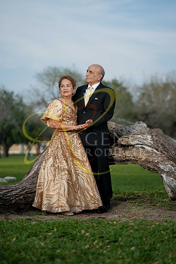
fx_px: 623
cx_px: 88
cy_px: 132
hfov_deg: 16.1
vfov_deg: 23.9
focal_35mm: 85
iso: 200
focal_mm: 85
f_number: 2.2
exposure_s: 1/2000
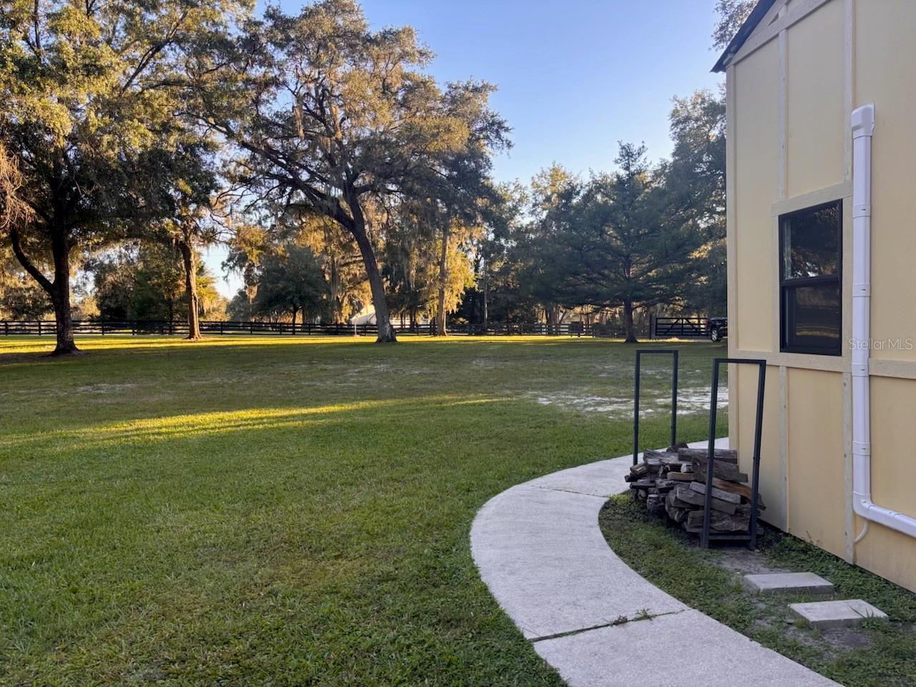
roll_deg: +0.6
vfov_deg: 53.1
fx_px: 688
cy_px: 344
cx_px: 458
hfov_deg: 67.3
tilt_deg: -2.3
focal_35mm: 26
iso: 50
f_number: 1.6
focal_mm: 5.96
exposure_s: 1/205
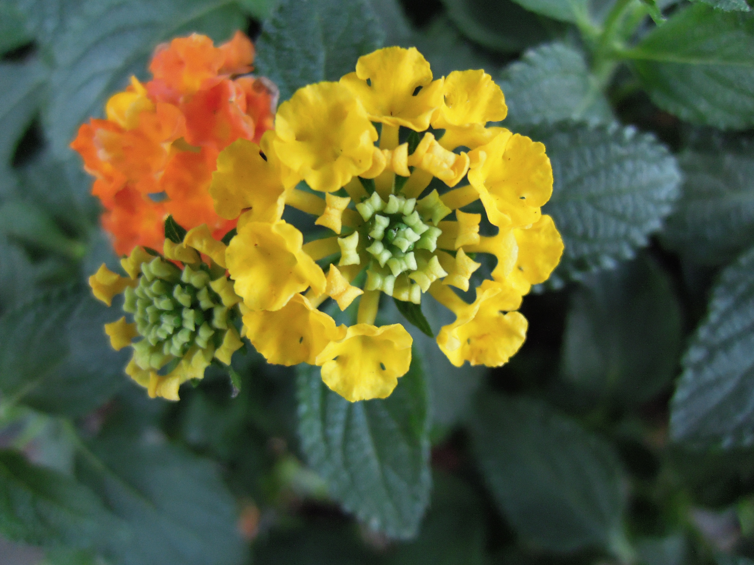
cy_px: 282
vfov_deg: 56.8
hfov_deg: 71.6
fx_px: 523
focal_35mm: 24
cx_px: 377
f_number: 1.8
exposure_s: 1/400
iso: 800
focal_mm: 4.3
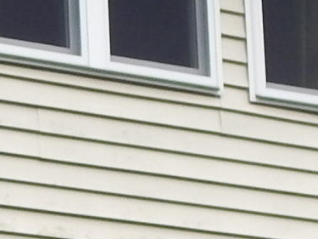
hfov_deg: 5.1
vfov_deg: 3.9
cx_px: -114
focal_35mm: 384
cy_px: 248
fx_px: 3526
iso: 125
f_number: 3.7
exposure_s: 1/125
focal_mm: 8.6
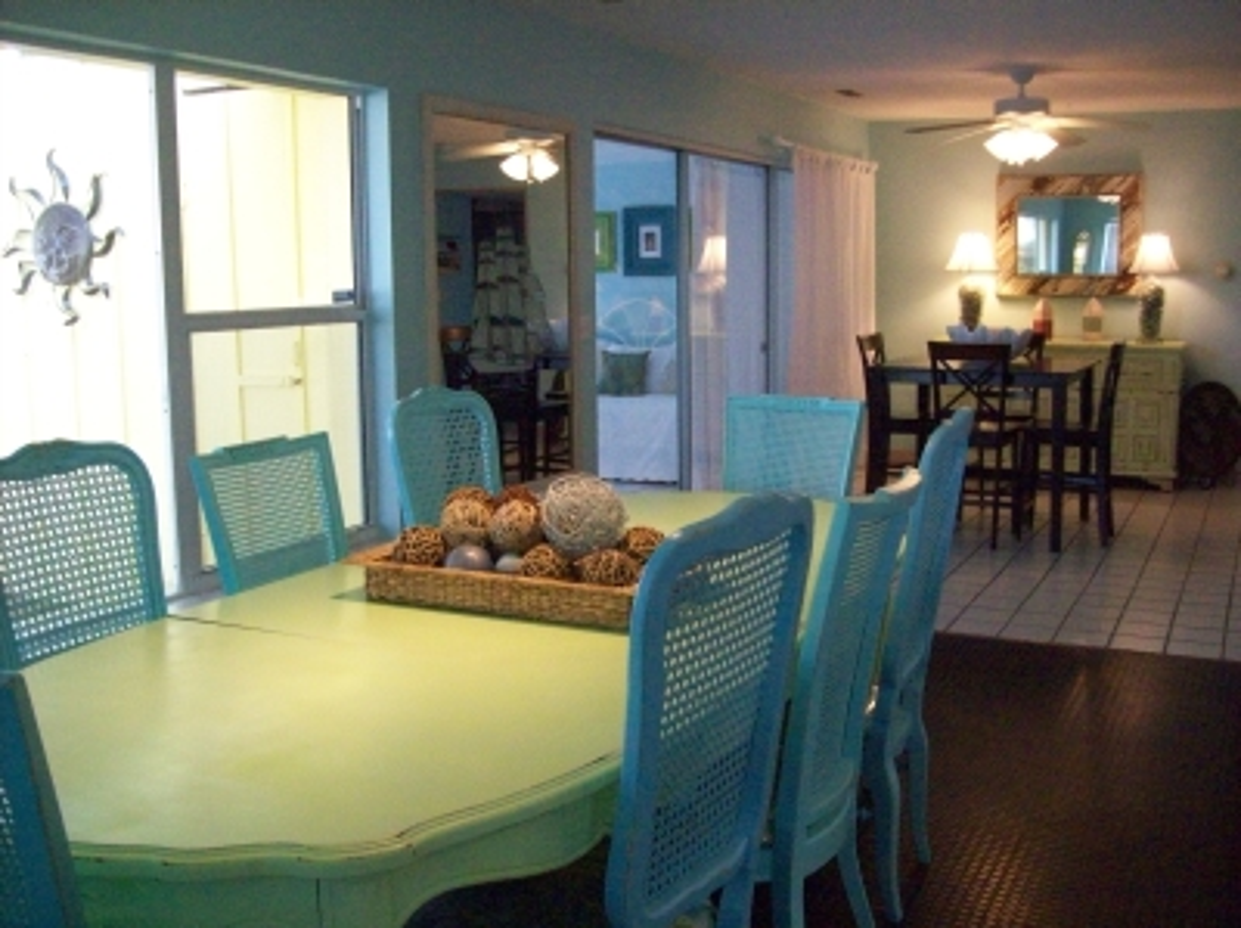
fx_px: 1289
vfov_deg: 39.6
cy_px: 464
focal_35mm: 36
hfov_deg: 51.4
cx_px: 620
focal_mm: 6
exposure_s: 1/128
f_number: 2.7
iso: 546
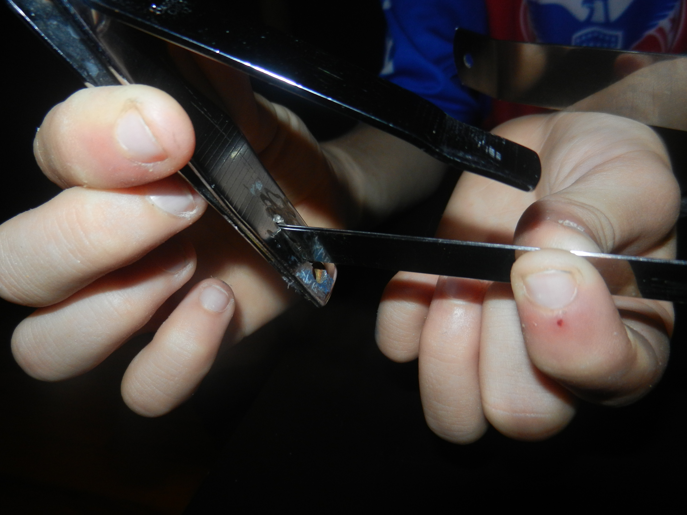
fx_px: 496
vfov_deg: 54.9
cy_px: 258
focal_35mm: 25
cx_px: 344
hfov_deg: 69.4
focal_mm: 4.5
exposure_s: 1/30
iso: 200
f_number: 7
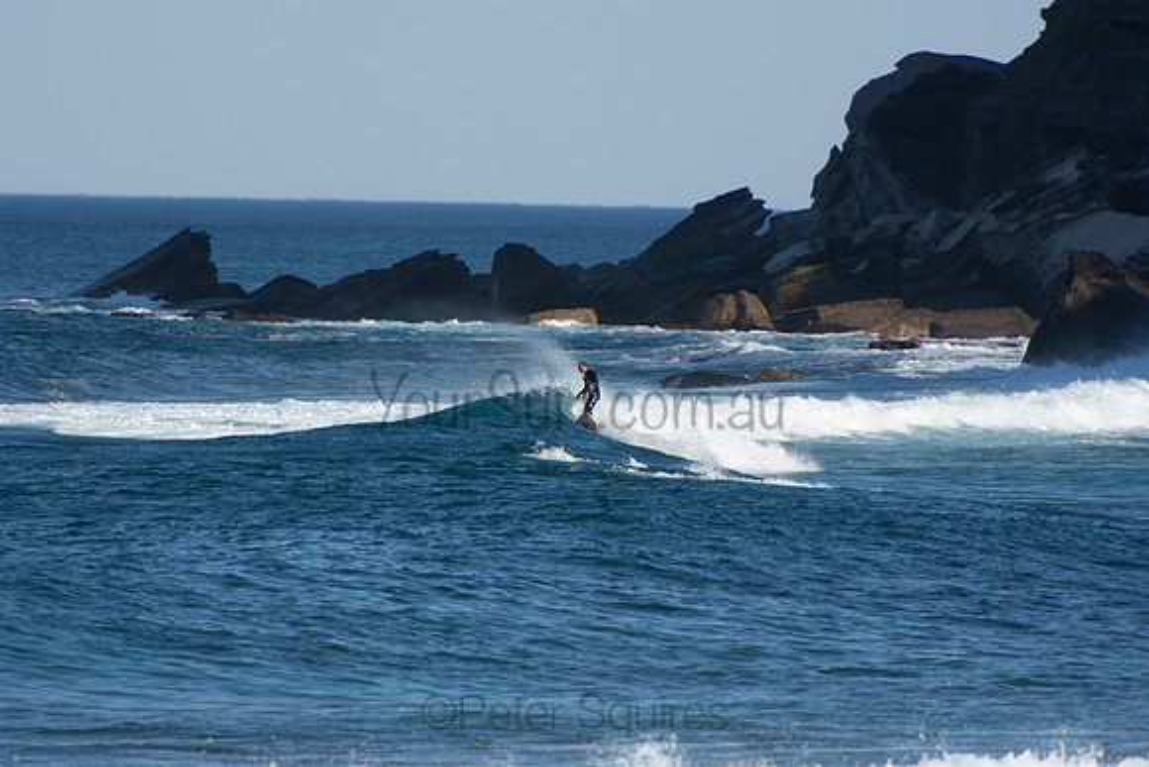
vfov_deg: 2.3
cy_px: 384
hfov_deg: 3.4
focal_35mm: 600
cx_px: 574
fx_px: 19154
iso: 220
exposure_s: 1/1250
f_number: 5.6
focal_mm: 400
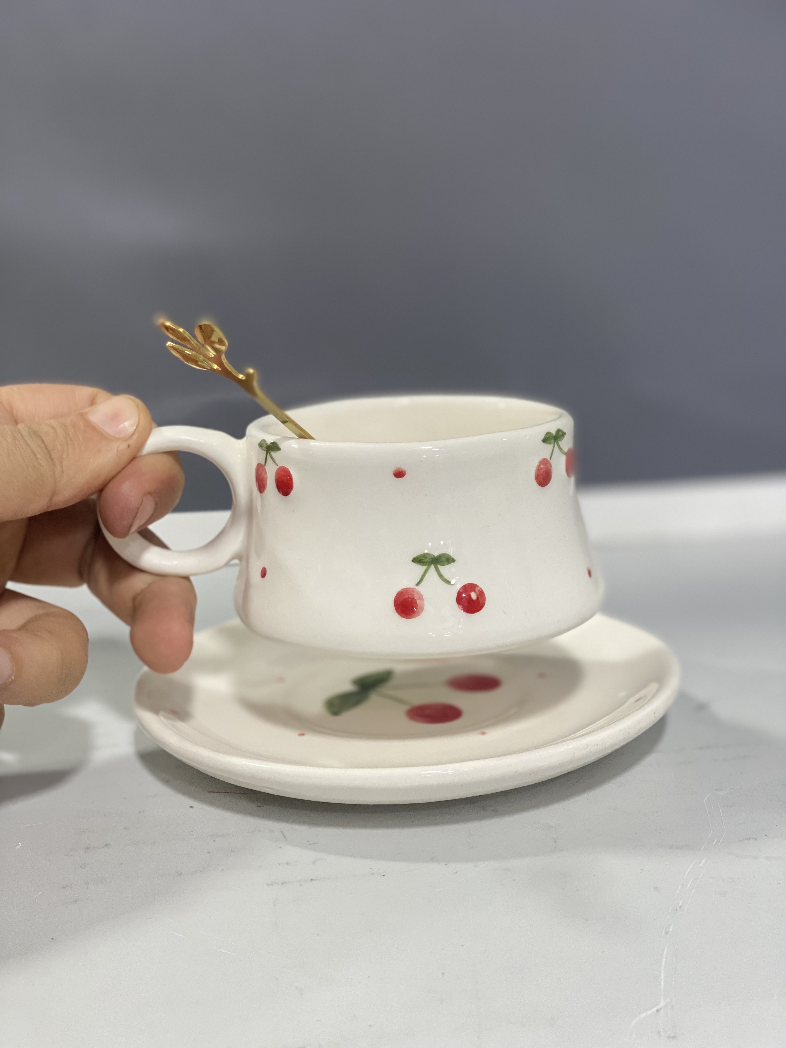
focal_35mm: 52
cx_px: 393
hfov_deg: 28.0
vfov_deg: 36.8
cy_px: 524
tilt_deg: -13.5
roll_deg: -1.6
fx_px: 1574
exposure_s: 1/100
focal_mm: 6
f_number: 2
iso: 200
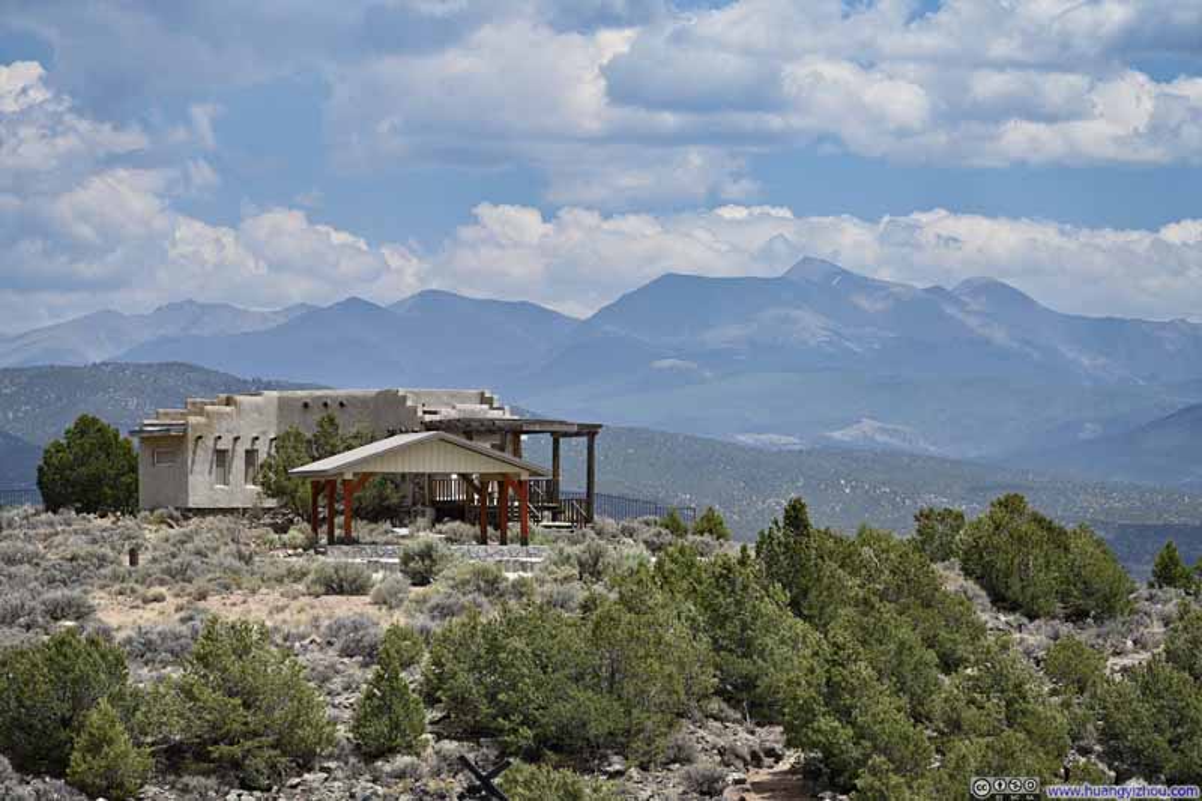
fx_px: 4006
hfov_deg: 17.1
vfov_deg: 11.4
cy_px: 400
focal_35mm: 120
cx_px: 601
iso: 64
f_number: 5.6
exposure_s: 1/1000
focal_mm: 120
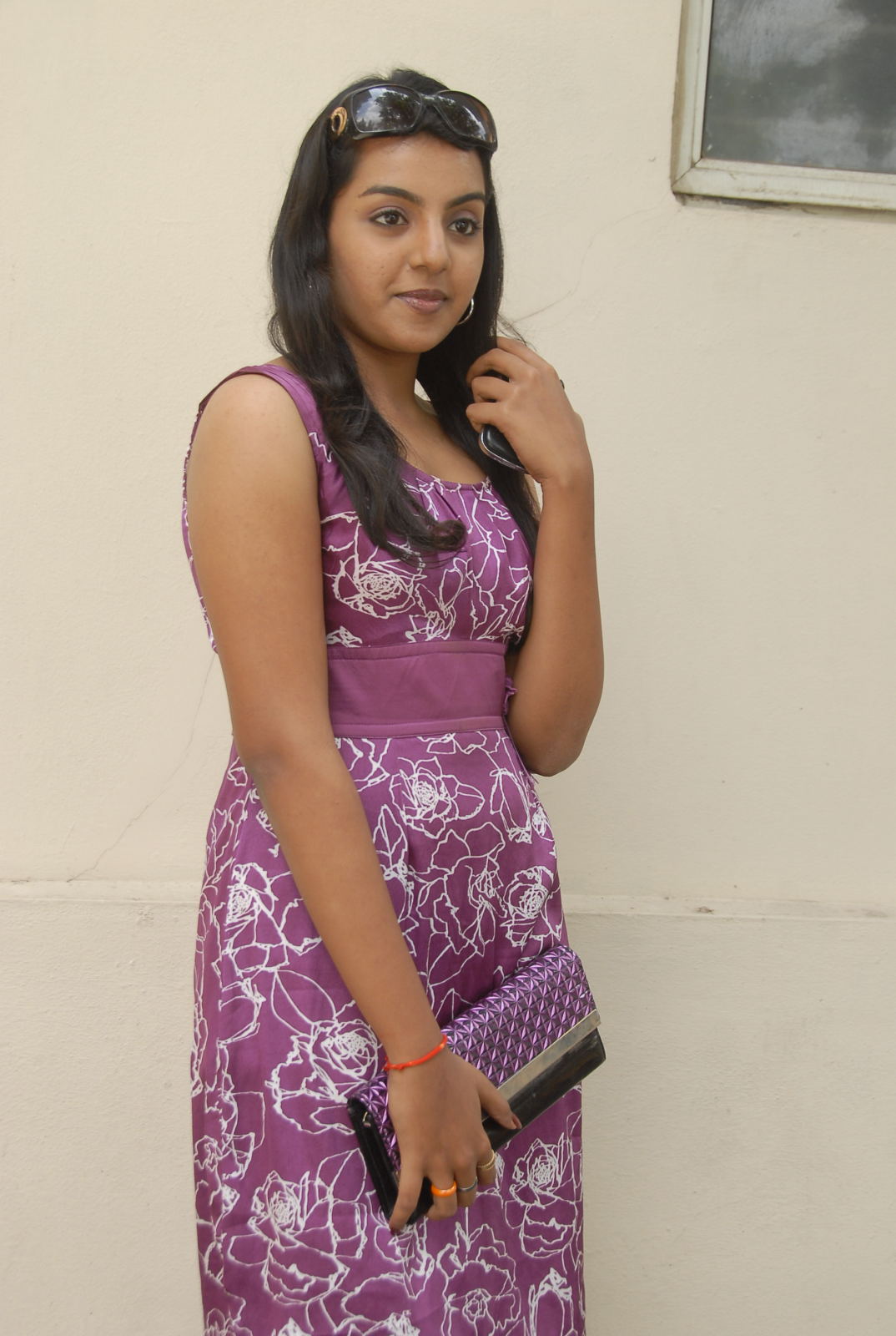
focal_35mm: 54
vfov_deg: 36.8
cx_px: 448
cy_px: 668
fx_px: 2006
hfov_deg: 25.2
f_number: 6.3
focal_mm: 36
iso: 320
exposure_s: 1/125
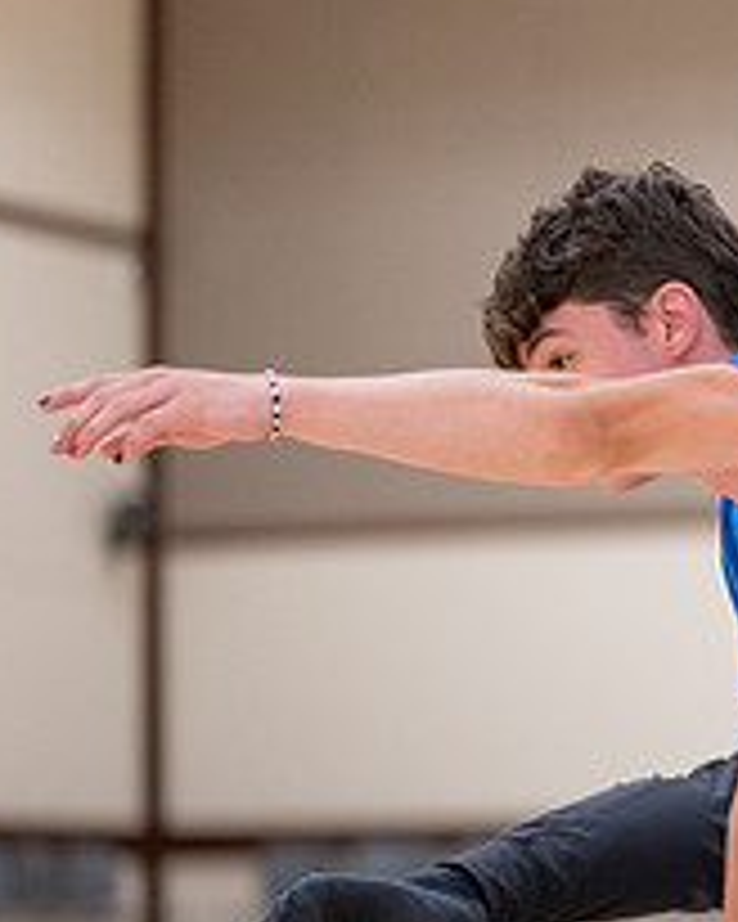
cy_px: 553
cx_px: 1102
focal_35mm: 226
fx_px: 6170
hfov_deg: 6.7
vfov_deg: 8.5
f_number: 1.8
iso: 1600
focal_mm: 85
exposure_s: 1/800
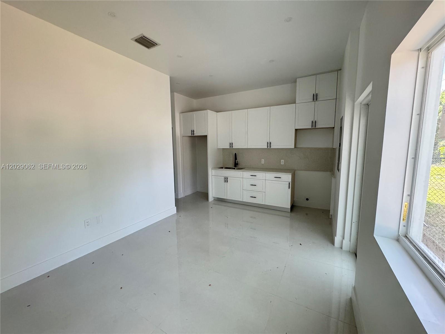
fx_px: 180
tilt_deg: -7.0
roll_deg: +0.3
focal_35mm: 14
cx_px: 222
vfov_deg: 85.7
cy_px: 167
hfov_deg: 102.1
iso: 400
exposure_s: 1/60
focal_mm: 2.22
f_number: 2.2
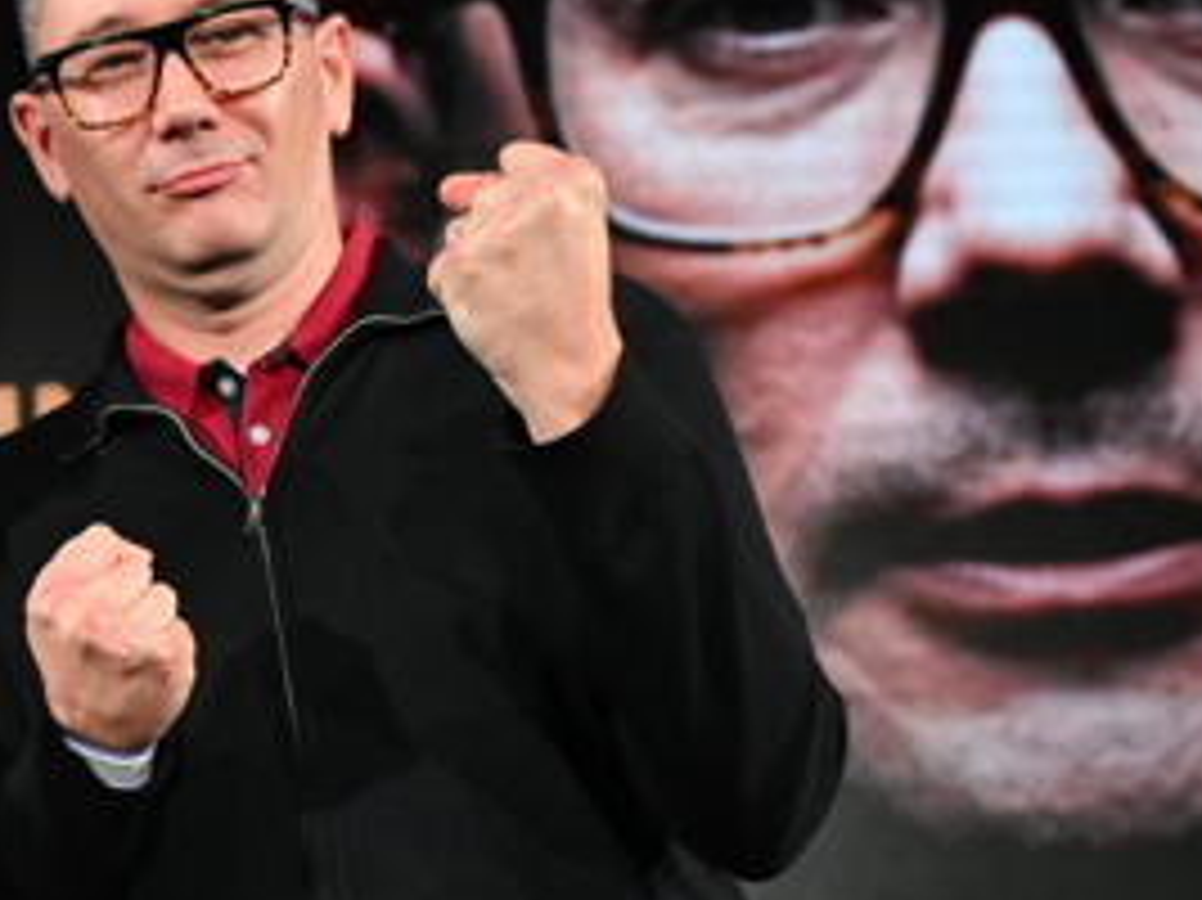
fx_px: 3714
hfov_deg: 17.7
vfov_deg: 13.7
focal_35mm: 107
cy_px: 842
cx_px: -126
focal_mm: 43
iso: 2500
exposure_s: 1/250
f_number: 4.5
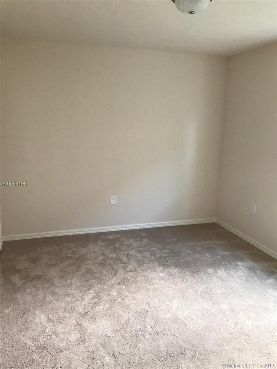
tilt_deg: -12.6
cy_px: 184
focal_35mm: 28
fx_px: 299
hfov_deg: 49.7
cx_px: 138
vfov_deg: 63.4
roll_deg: -2.0
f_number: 1.8
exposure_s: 1/20
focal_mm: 3.99
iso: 40
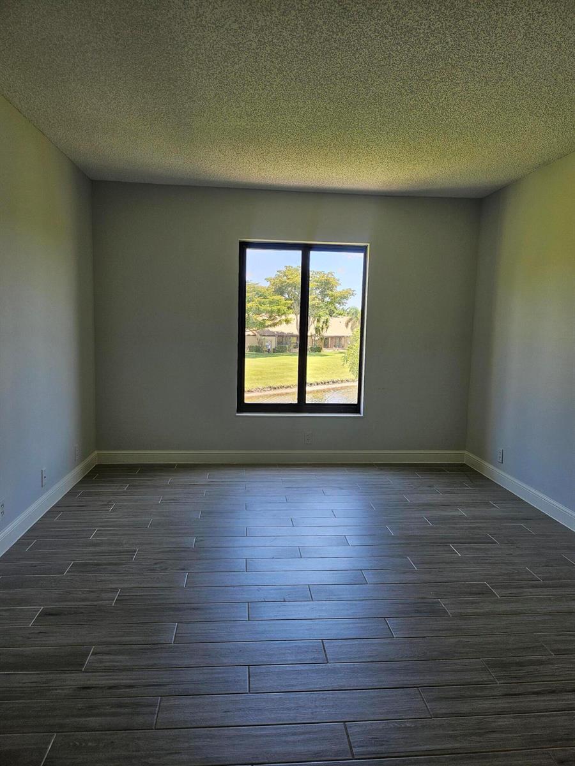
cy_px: 383
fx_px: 532
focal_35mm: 24
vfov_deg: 71.6
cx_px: 288
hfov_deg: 56.8
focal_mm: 5
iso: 50
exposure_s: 1/173
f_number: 1.8
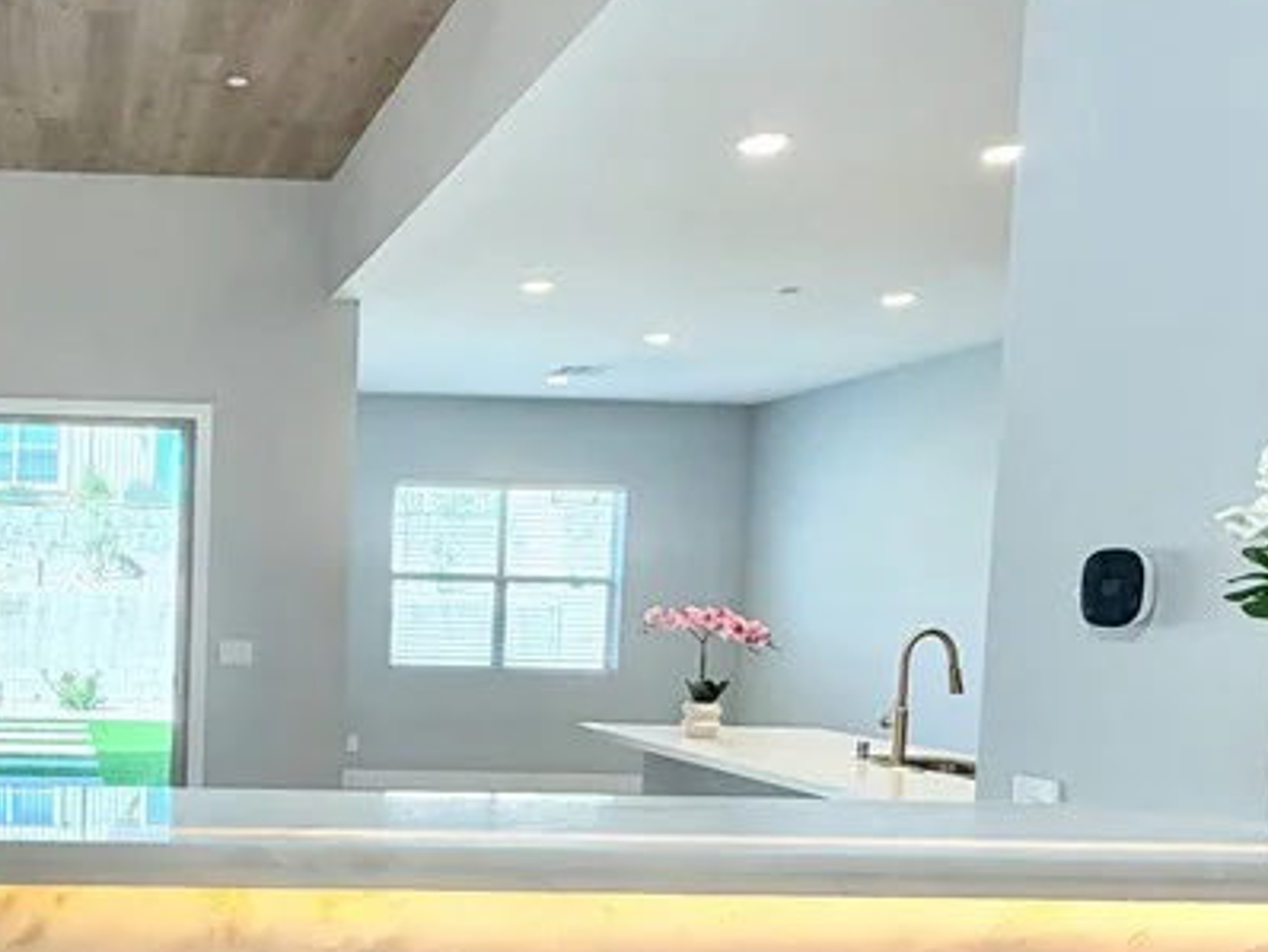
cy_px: 669
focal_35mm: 36
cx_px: 108
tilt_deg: -3.2
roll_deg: -1.4
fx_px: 1319
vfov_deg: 39.0
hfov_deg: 46.0
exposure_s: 1/120
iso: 125
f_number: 2.2
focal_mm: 2.22
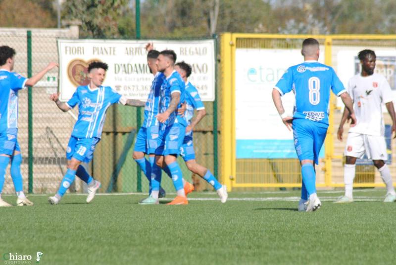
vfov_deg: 4.4
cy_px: 132
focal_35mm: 315
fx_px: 3468
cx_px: 198
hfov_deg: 6.5
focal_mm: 210
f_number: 9
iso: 1600
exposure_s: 1/4000
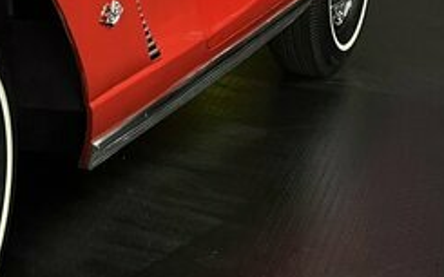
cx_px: -241
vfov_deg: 9.4
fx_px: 1633
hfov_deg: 14.4
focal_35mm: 135
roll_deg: -0.3
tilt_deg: -5.9
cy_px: -170
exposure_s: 1/100
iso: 125
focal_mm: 5.7
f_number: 1.5
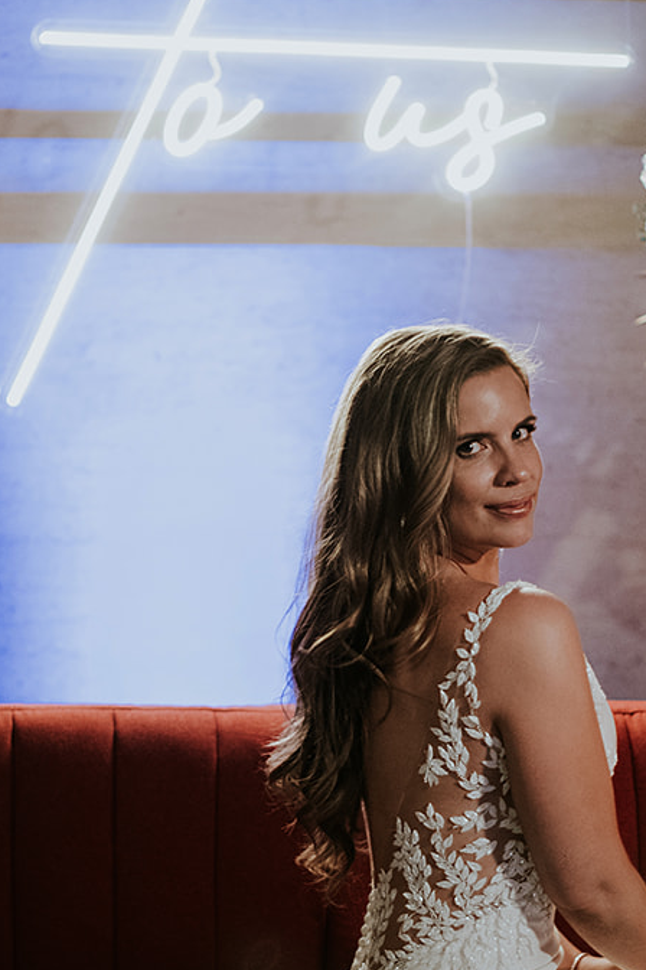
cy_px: 570
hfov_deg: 11.5
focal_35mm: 119
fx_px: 3203
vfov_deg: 17.2
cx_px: 370
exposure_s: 1/125
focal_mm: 50
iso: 1600
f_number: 1.6
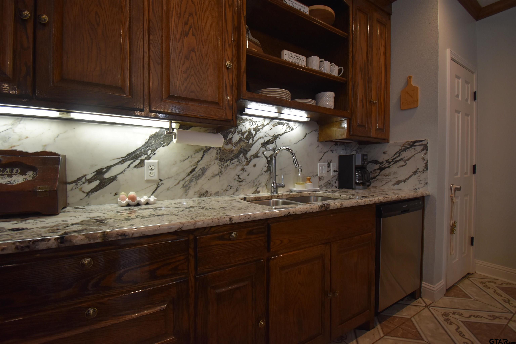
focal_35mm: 15
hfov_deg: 100.4
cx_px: 258
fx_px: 215
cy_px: 172
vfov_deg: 77.3
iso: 500
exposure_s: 1/60
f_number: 4.5
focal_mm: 10
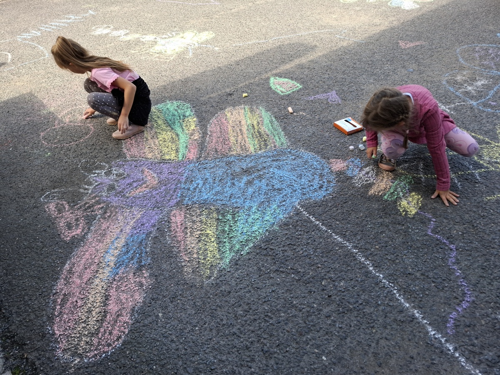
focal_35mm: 23
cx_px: 250
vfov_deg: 58.9
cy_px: 188
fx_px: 332
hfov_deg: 73.9
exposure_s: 1/203
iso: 50
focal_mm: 5.54
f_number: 1.8
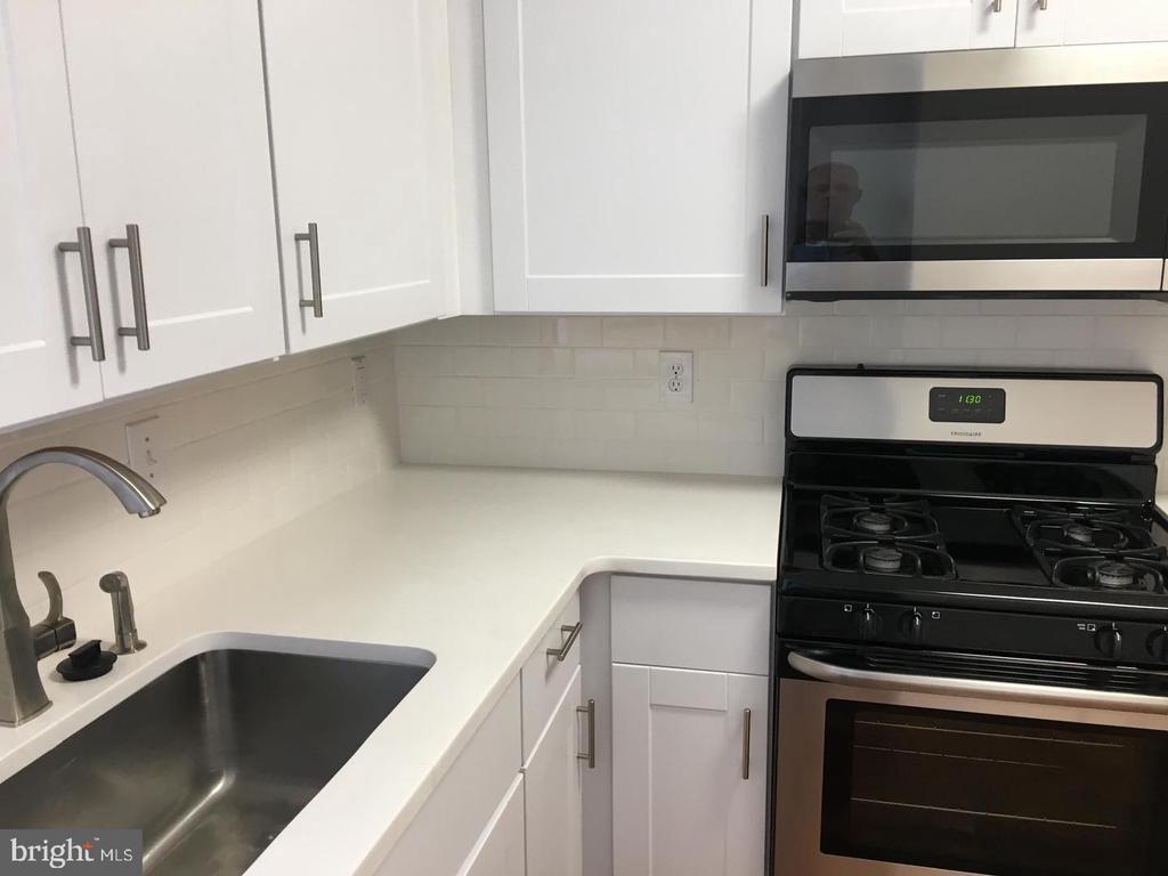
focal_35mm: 29
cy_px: 438
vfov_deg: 48.2
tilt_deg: -10.4
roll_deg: +1.6
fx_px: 979
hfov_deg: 61.7
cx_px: 584
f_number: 2.2
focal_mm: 4.15
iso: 64
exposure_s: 1/30
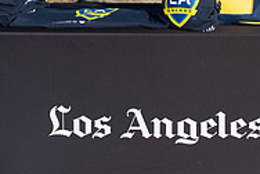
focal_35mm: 74
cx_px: 195
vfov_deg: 17.9
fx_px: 535
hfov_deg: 26.9
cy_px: -13
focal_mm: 24
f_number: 2.8
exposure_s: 1/3200
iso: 200
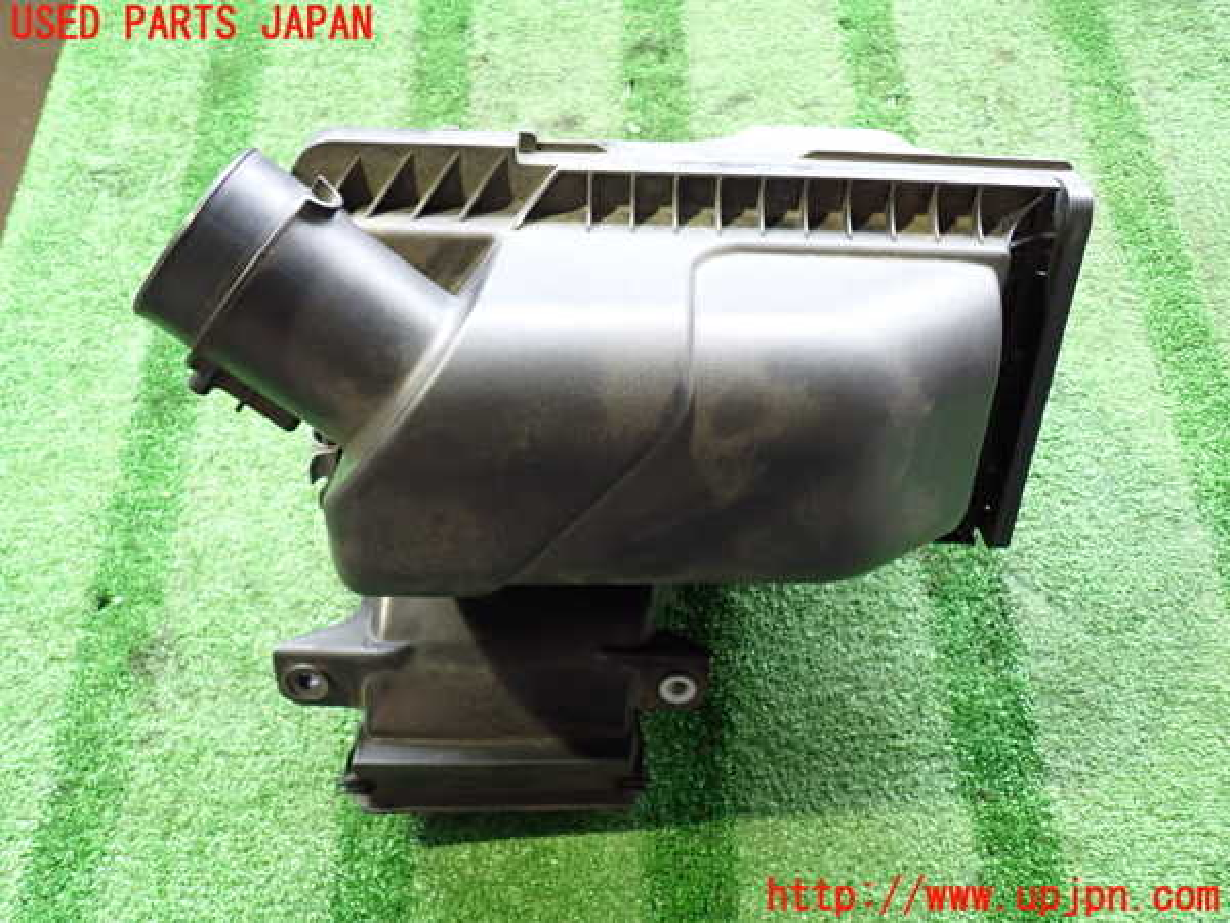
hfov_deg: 60.0
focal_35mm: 30
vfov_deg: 46.8
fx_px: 1066
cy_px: 462
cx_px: 615
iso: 640
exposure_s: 1/30
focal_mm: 5.4
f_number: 2.3
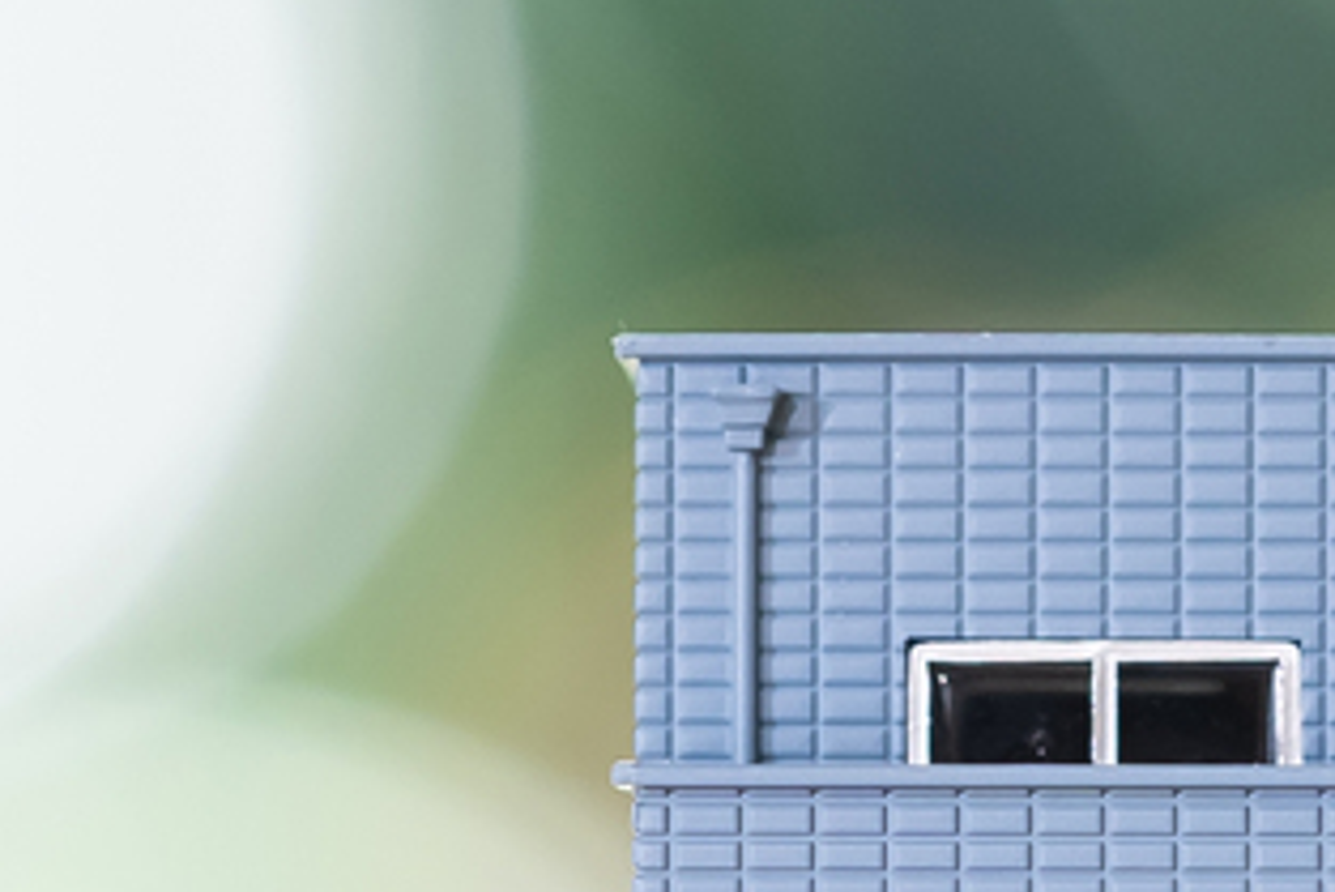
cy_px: 566
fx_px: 31979
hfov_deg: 2.4
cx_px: 2034
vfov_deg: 1.6
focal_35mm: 862
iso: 400
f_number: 3.5
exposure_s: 1/160
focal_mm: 135
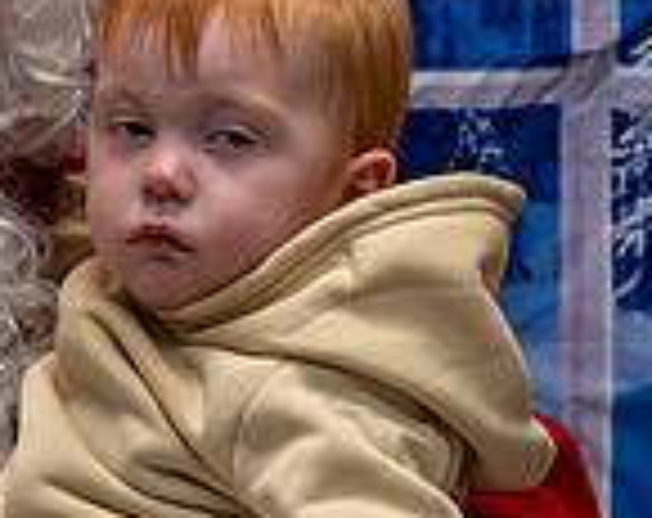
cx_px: 160
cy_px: 235
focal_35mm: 282
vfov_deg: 5.5
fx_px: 5423
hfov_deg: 6.9
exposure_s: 1/400
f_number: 4.5
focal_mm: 44
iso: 1600
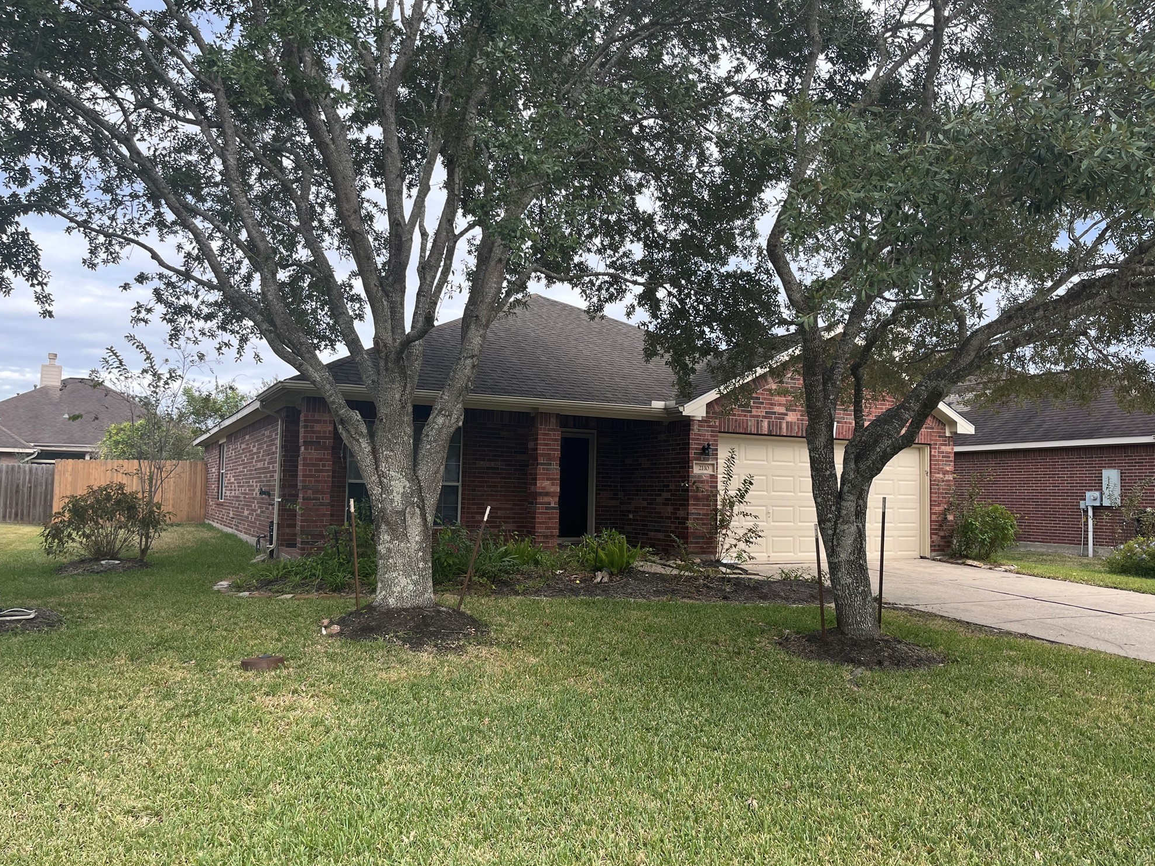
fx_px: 901
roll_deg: -1.4
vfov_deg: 51.4
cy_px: 431
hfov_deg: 65.3
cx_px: 585
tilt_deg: +3.9
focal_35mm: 27
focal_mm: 5.1
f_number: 1.6
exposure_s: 1/577
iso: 50
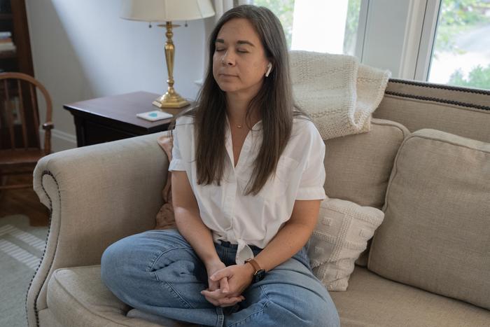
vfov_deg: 45.0
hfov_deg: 63.6
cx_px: 245
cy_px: 164
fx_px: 395
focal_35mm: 29
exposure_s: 1/160
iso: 4000
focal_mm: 29
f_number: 4
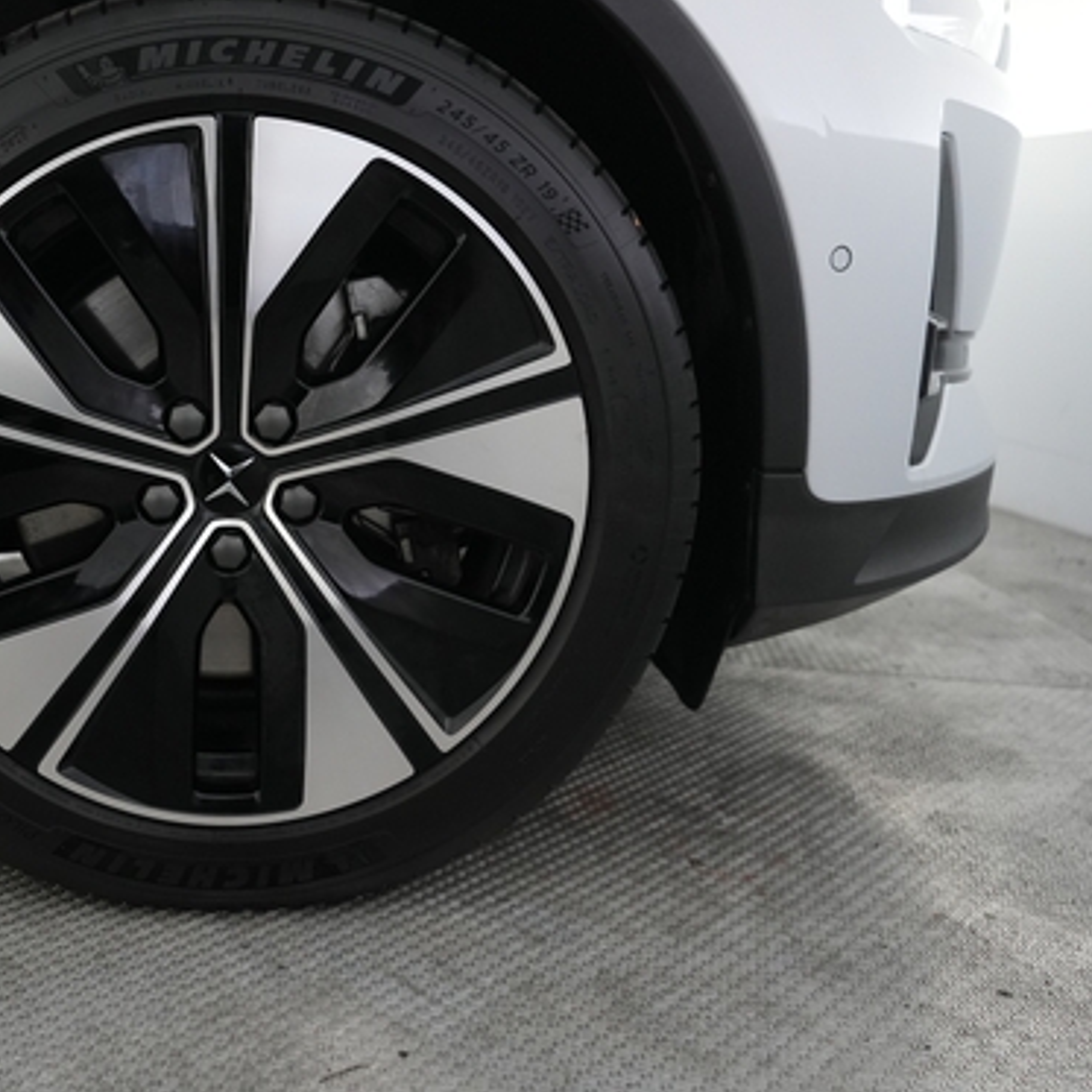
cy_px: 474
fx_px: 1249
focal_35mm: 35
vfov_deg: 47.1
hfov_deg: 45.1
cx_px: 237
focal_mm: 24
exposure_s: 1/160
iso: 3200
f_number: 2.8
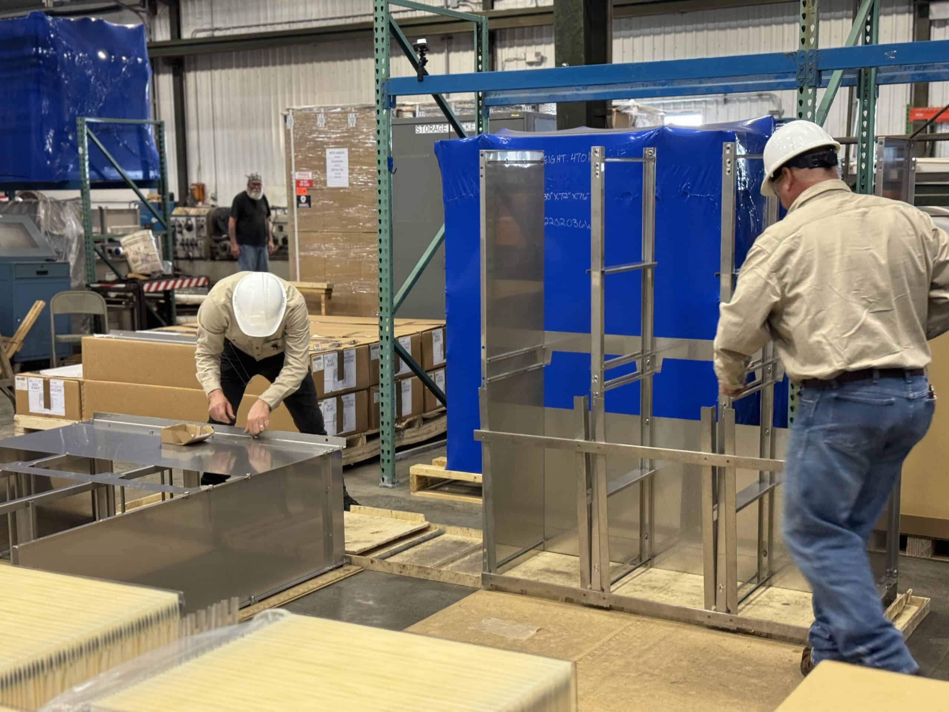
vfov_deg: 30.3
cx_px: 474
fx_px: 1316
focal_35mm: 48
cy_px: 356
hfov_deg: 39.7
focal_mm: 6.86
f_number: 1.78
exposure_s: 1/54
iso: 250
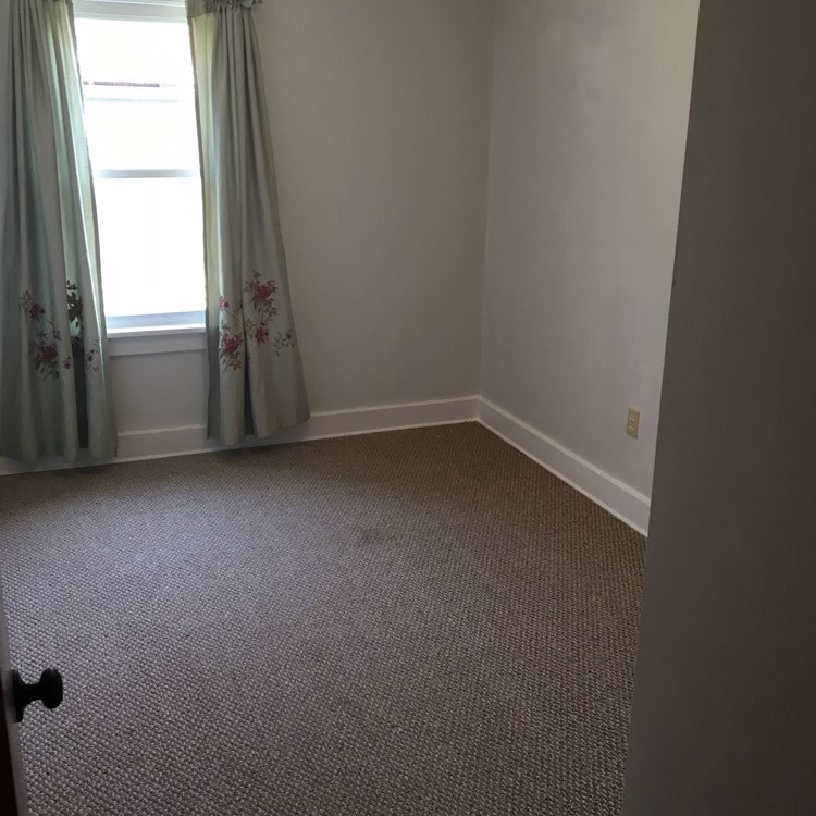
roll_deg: -0.9
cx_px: 410
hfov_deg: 47.2
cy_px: 381
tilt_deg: -16.6
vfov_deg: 47.2
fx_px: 933
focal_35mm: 35
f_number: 2.2
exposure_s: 1/30
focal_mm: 4.15
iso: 50
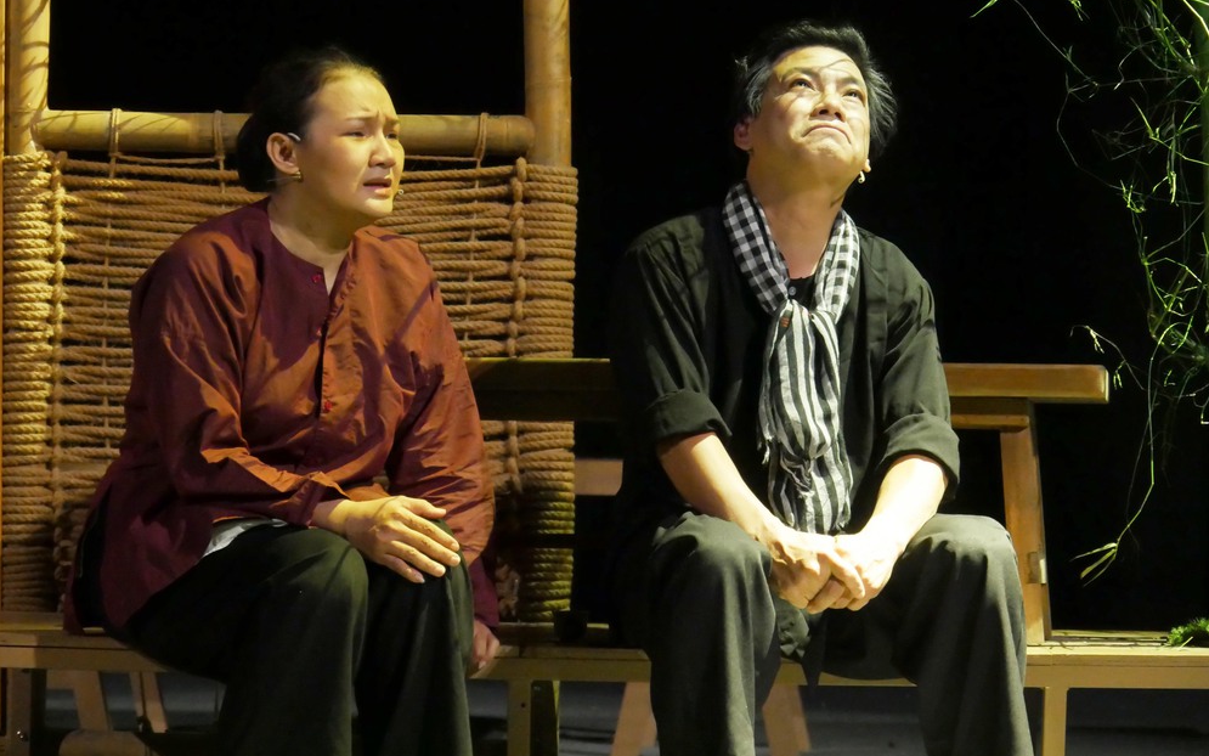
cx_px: 603
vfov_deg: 6.8
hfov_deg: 10.8
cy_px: 414
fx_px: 6392
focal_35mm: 194
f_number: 5.8
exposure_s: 1/25
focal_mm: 91
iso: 5000
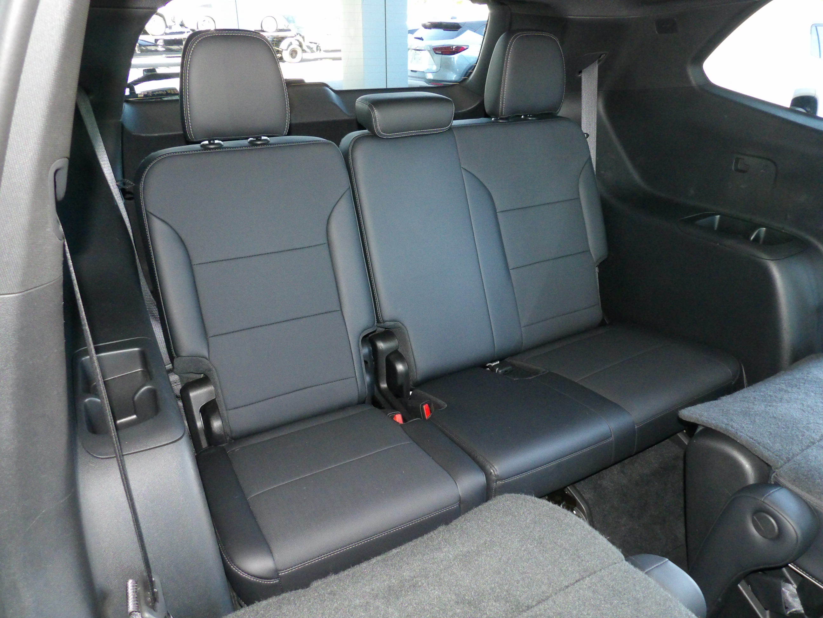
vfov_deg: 56.8
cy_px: 309
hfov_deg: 71.6
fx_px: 571
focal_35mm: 24
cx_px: 412
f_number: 3.2
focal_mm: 4.3
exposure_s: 1/33
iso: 640
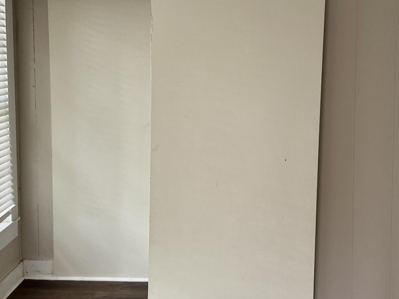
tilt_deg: -6.7
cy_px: 130
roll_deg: -0.3
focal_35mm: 52
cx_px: 223
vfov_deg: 28.0
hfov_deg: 36.8
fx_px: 599
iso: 200
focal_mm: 6.76
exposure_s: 1/95
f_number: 1.78
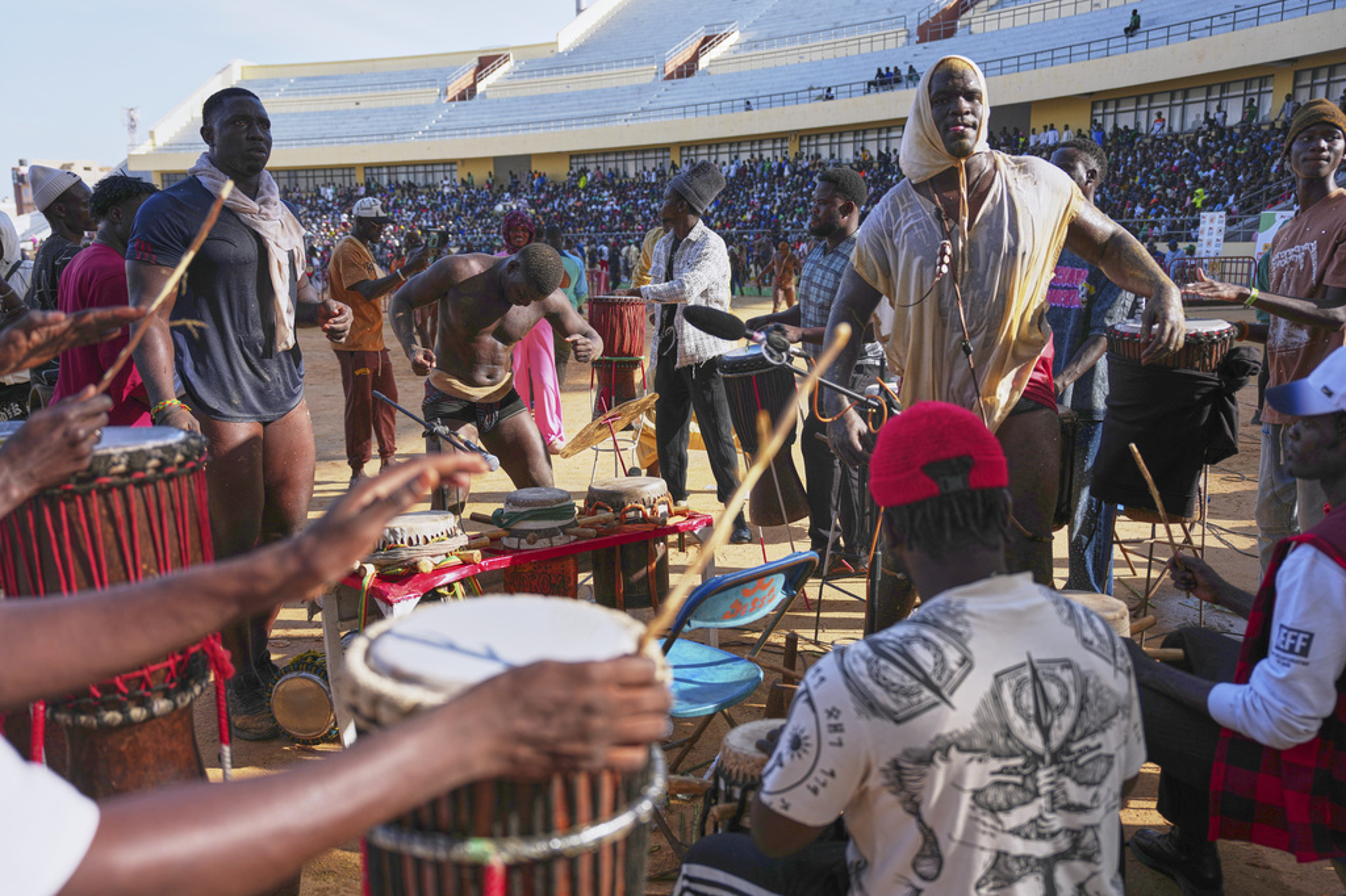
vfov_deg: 42.3
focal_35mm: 31
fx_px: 1159
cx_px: 673
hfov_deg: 60.3
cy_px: 448
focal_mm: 31
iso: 100
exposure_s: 1/1000
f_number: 3.2
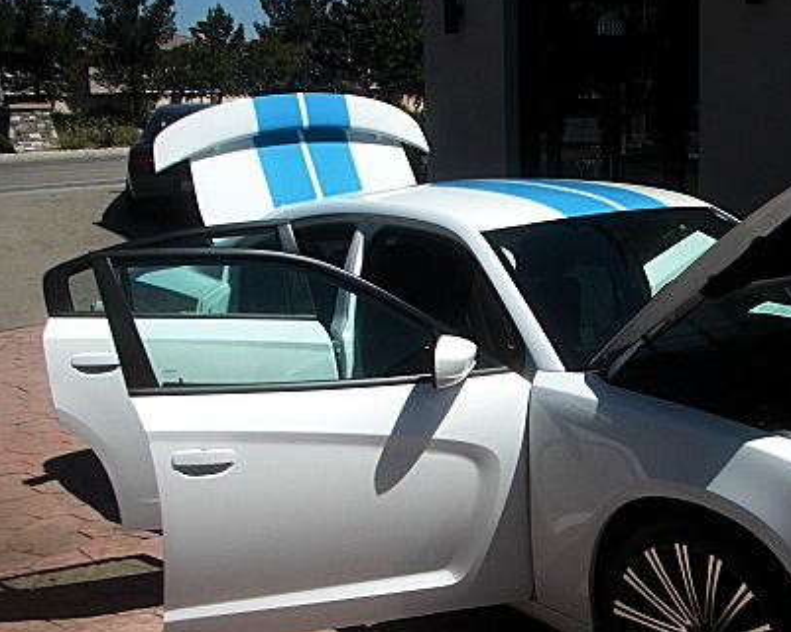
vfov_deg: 27.0
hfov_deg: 32.7
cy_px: 398
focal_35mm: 56
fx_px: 1310
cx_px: 626
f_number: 7.9
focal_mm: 6.3
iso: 50
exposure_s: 1/200
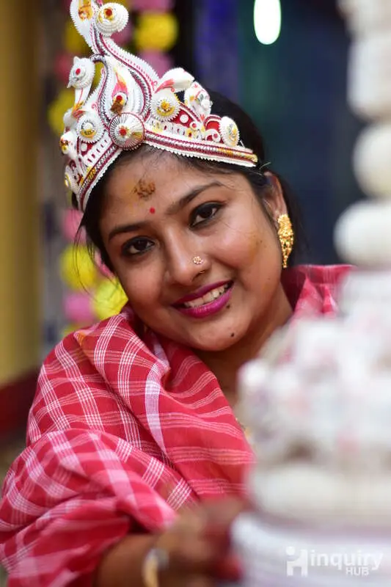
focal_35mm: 75
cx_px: 196
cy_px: 294
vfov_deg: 27.0
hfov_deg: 18.2
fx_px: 1222
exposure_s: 1/320
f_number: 2.2
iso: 100
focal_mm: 50
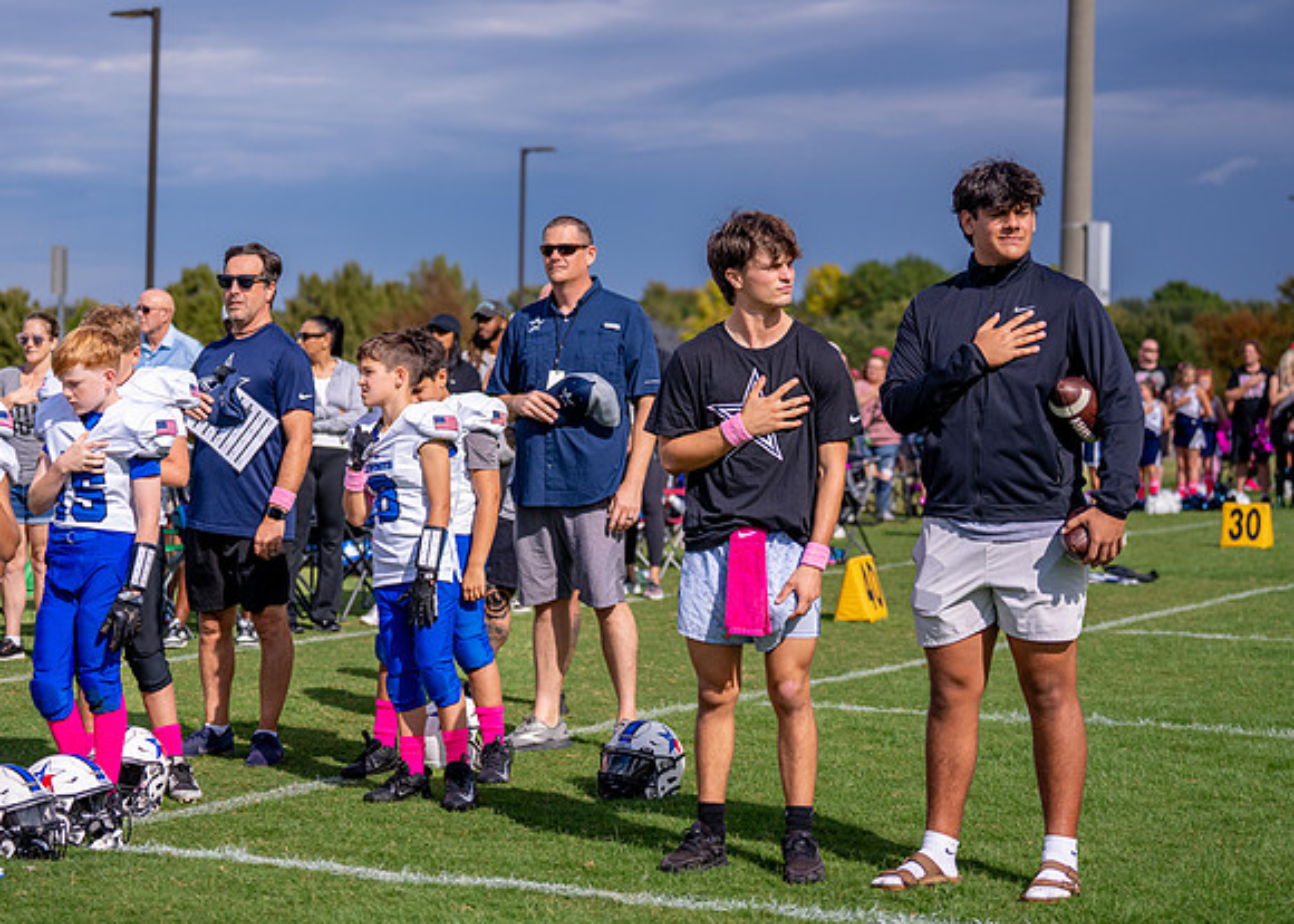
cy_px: 431
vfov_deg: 17.3
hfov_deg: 24.0
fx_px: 3040
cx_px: 528
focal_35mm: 83
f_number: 2.8
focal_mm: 70
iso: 160
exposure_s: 1/4000
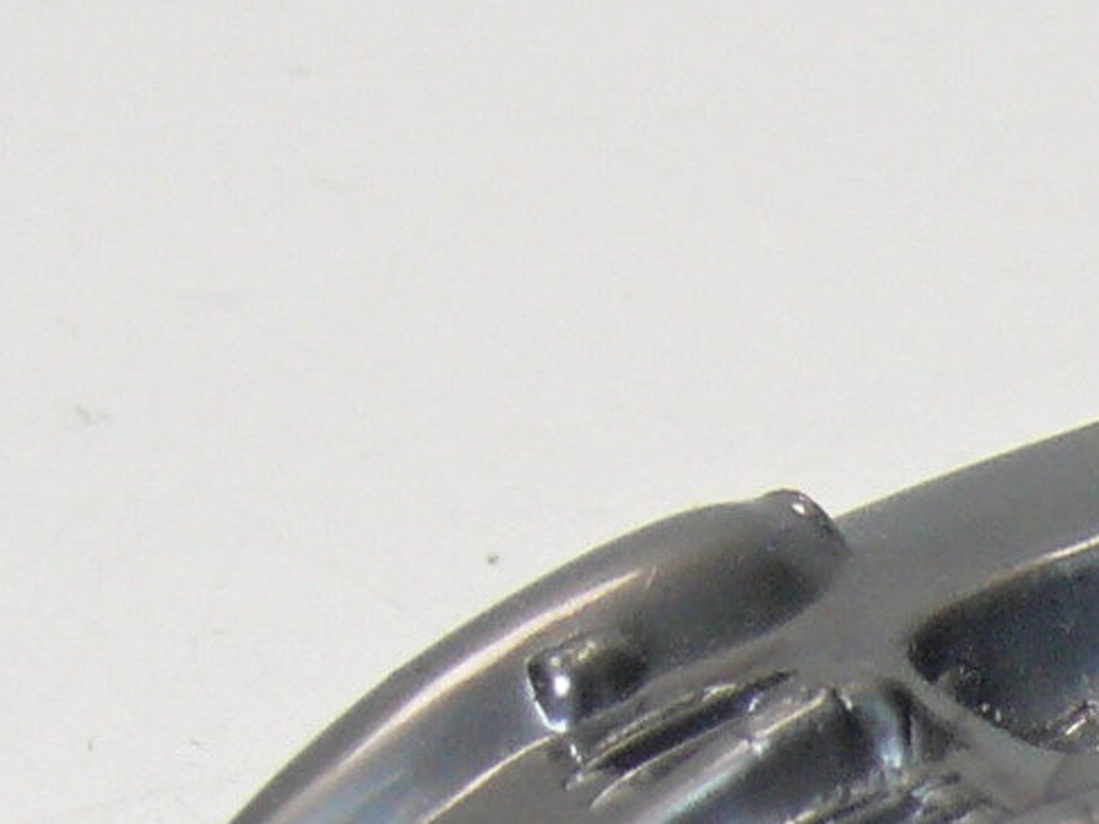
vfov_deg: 3.4
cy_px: 538
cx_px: 1376
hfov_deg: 4.5
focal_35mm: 443
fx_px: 14065
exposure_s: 1/30
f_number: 4
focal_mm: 15.8
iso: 100
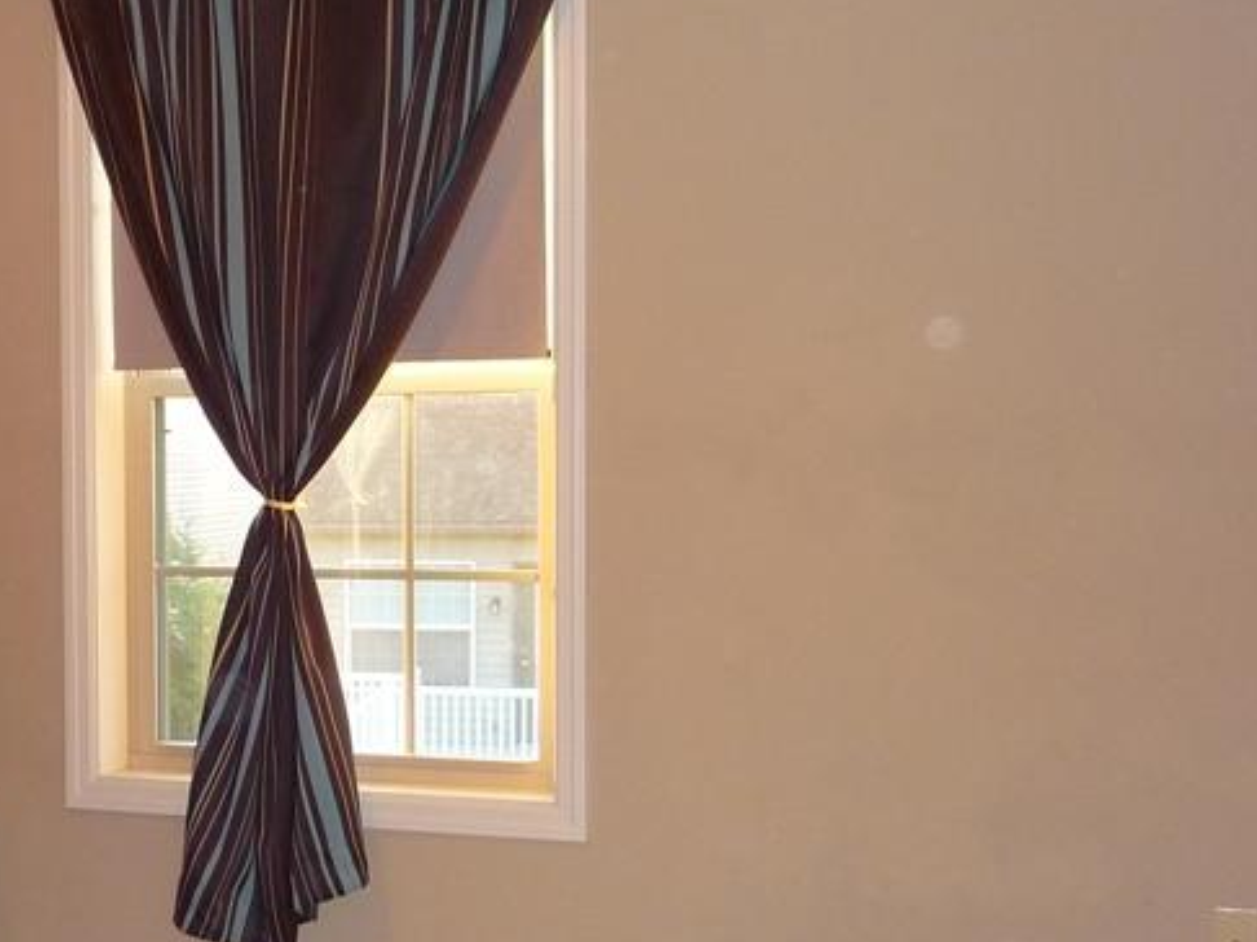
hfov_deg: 32.2
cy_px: 554
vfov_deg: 24.8
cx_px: 352
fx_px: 2141
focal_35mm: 59
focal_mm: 4.7
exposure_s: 1/30
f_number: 3.3
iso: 250
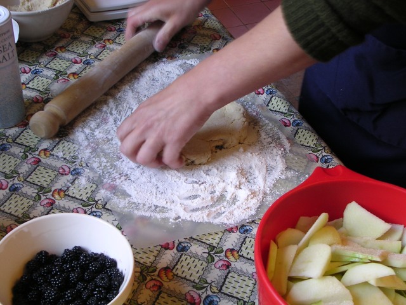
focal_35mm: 56
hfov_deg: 34.3
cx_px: 203
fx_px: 657
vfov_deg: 26.1
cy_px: 152
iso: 100
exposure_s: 1/6.9
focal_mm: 8.5
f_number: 3.3
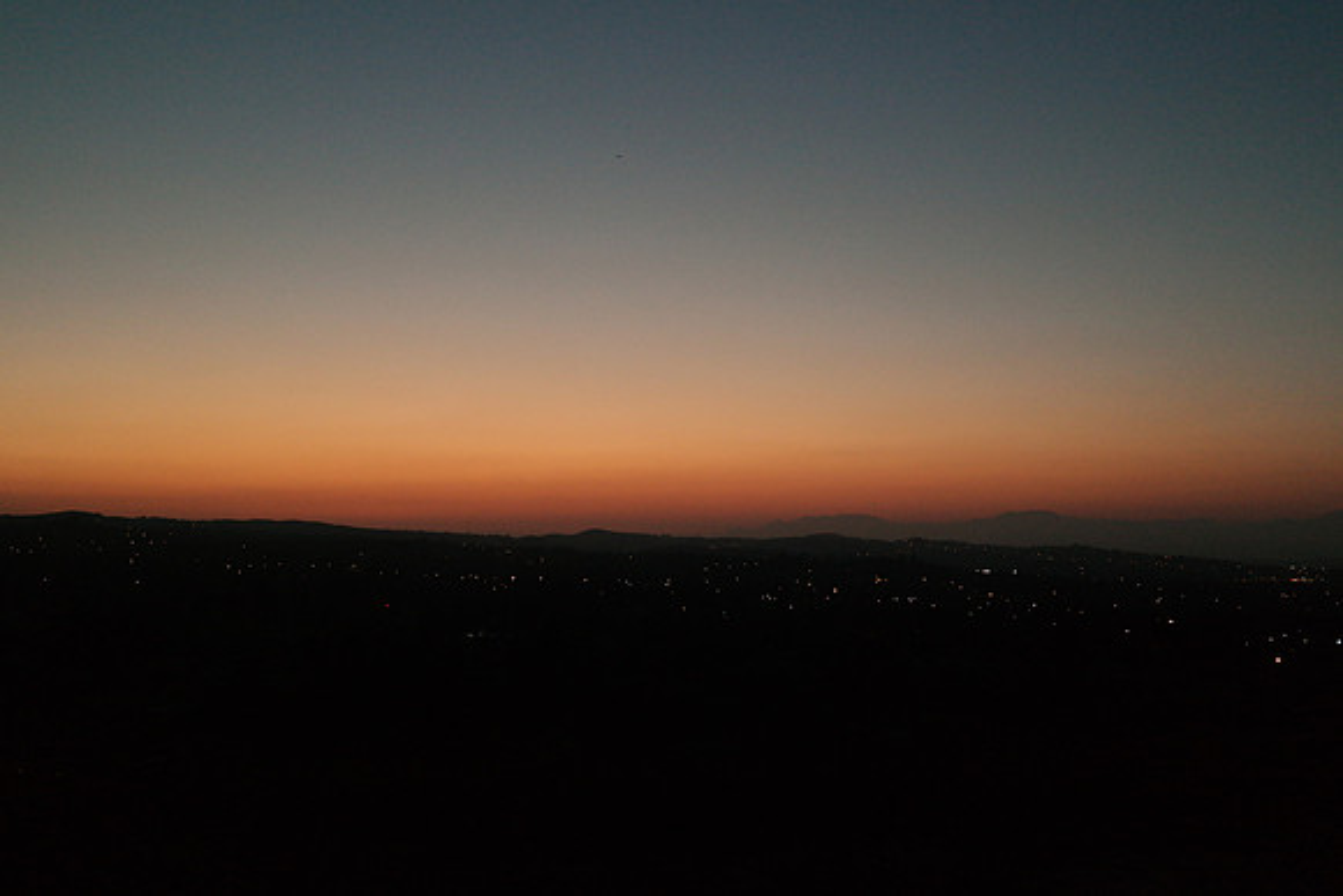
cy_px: 448
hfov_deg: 48.4
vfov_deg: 33.4
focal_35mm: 40
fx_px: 1493
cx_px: 672
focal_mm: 26
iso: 1600
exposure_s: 1/50
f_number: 4
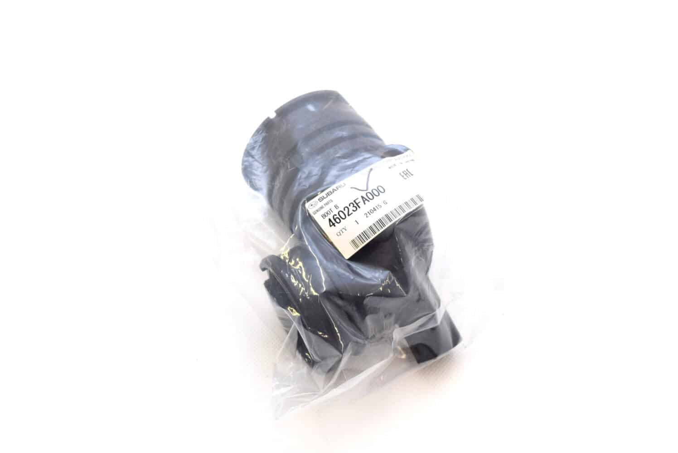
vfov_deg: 31.9
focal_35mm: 42
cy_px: 226
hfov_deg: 46.4
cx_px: 339
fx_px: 792
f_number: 7.1
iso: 400
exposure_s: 1/200
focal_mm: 28
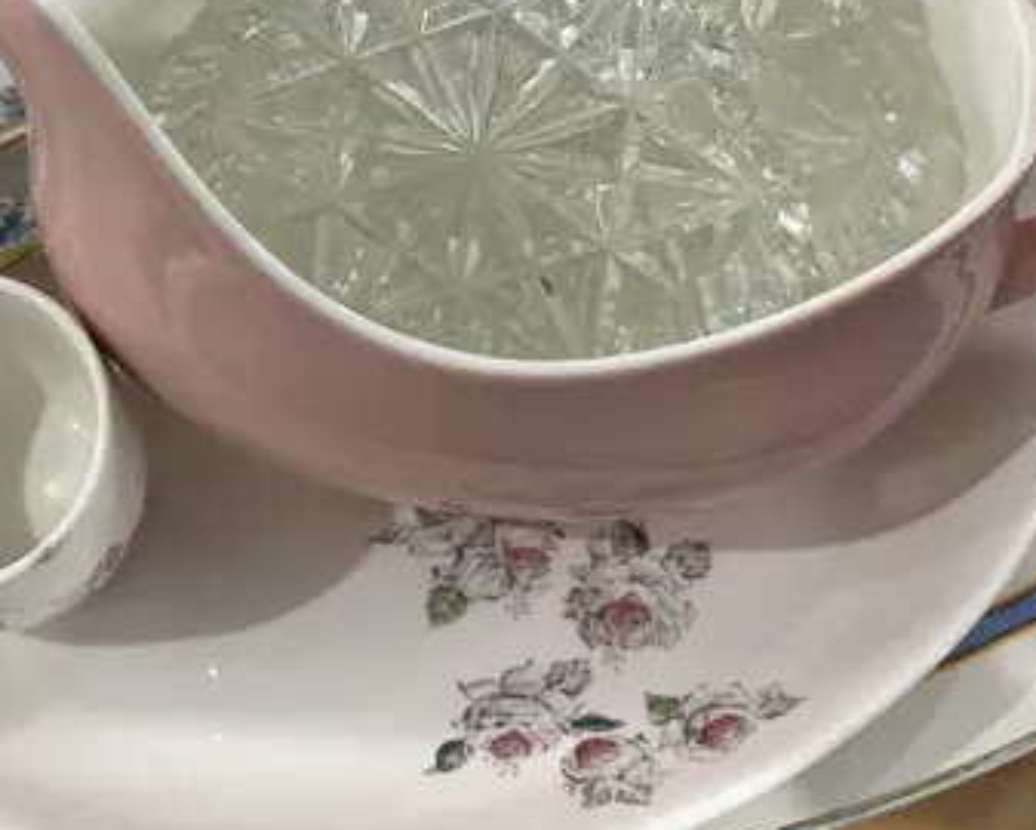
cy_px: -18
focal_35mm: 77
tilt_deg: -66.7
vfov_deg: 19.3
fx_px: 2362
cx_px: 246
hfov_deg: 24.4
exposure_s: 1/50
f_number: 1.8
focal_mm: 4.25
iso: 80
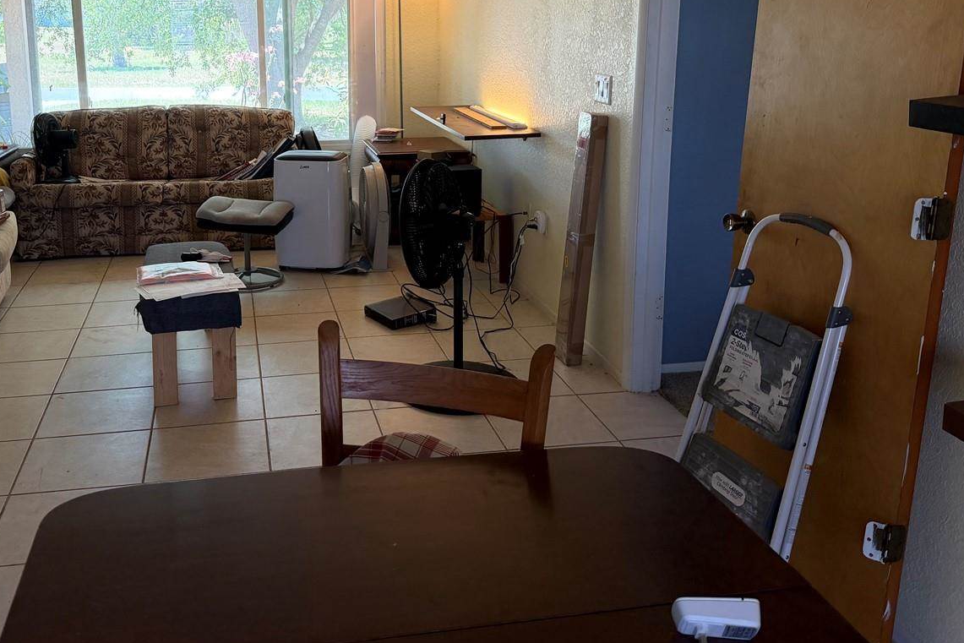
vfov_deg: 37.2
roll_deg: +1.7
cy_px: 186
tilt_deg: -12.0
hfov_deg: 54.1
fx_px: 937
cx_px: 393
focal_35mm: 35
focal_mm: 6.76
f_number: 1.78
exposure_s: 1/120
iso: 250
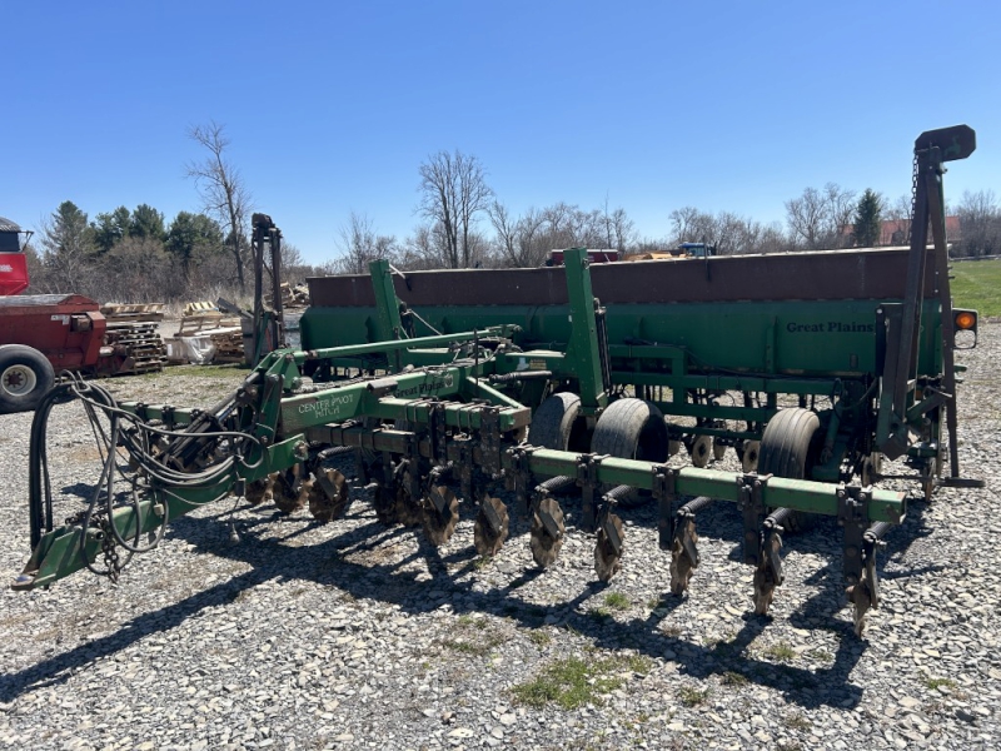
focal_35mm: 26
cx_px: 500
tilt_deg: -6.7
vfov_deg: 53.1
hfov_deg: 67.3
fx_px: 752
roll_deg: +3.5
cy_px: 376
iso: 50
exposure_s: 1/3356
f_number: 1.5
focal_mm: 5.7
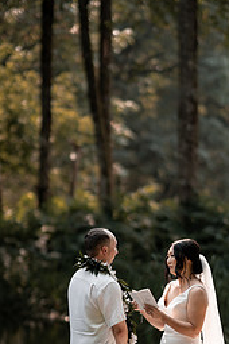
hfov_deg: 9.1
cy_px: 240
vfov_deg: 13.7
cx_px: 135
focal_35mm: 150
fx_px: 1431
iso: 100
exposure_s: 1/1600
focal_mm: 85
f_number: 1.4
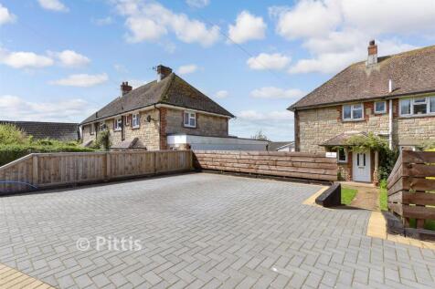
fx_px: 181
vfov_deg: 77.3
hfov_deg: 100.4
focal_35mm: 15
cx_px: 218
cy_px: 144
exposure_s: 1/250
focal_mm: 10
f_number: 8
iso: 160
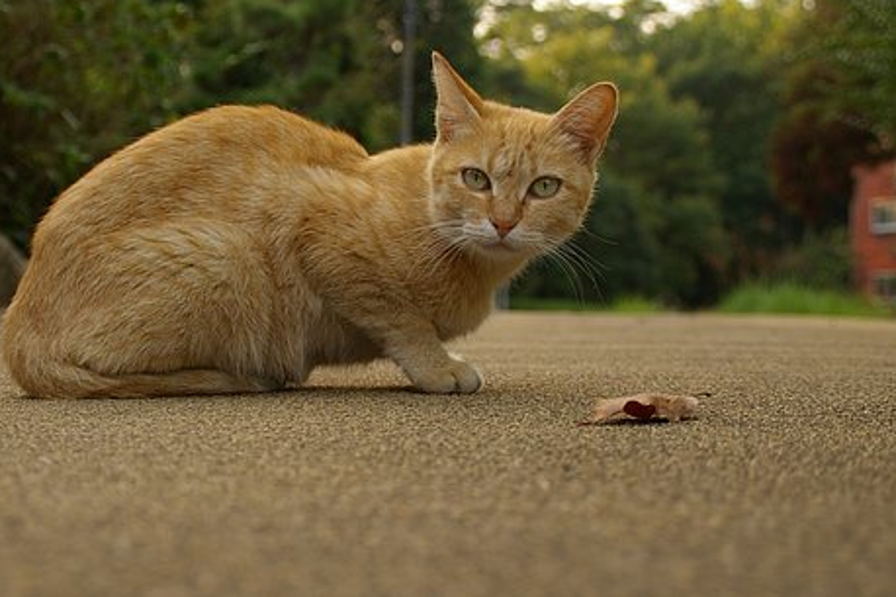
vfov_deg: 28.6
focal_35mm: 47
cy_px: 267
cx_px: 419
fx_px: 1169
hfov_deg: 41.9
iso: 200
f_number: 4
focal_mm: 28
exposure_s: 1/180
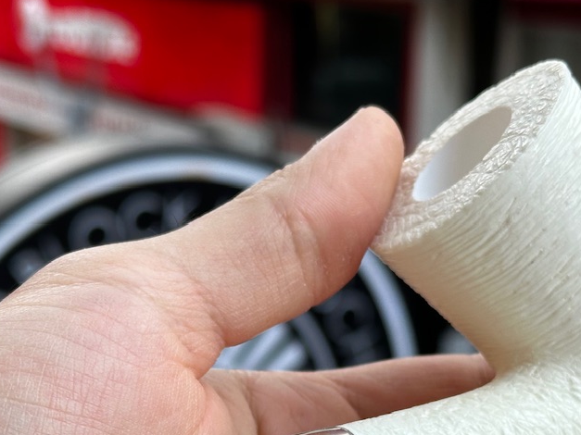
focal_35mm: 98
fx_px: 1645
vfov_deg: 14.9
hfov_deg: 20.0
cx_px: 301
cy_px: 409
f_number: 1.78
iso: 50
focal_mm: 6.86
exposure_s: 1/122
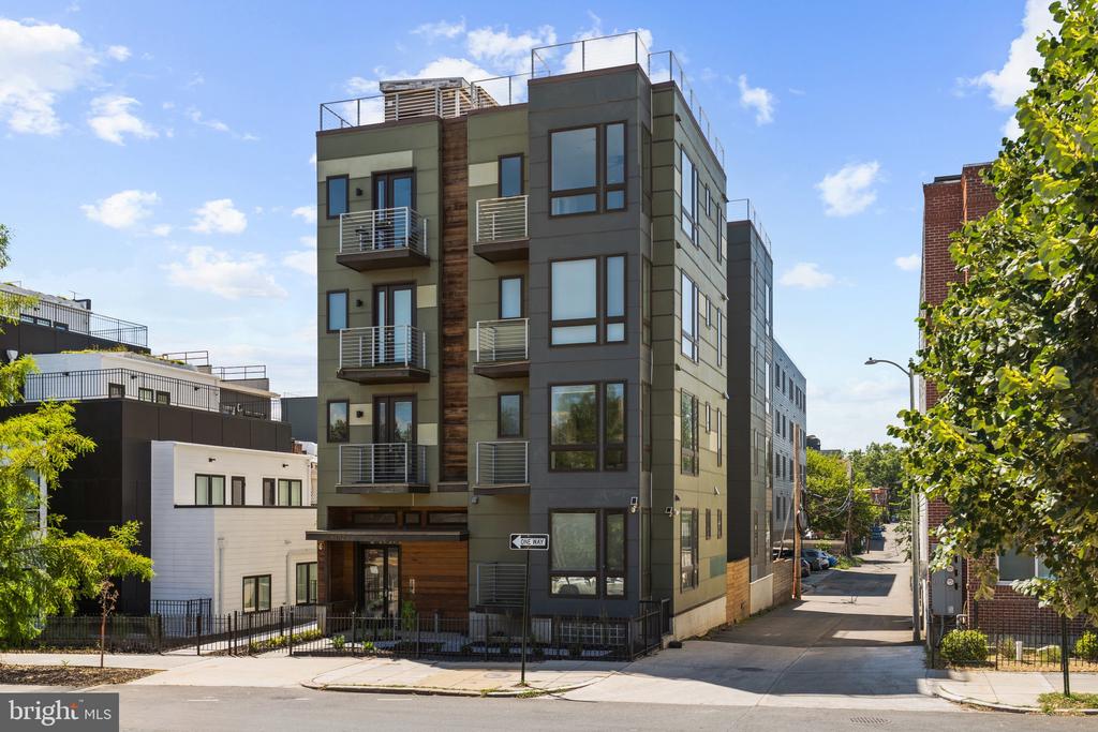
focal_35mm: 32
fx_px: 976
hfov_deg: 58.7
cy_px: 366
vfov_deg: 41.1
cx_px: 549
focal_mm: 32
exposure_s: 1/250
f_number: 7.1
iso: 200
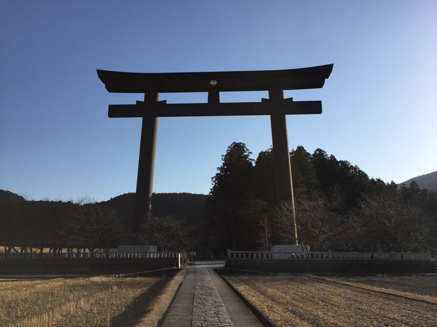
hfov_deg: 61.7
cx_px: 218
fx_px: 366
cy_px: 164
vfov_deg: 48.2
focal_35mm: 29
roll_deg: +0.4
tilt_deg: +14.0
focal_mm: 4.15
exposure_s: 1/2198
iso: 32
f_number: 2.2
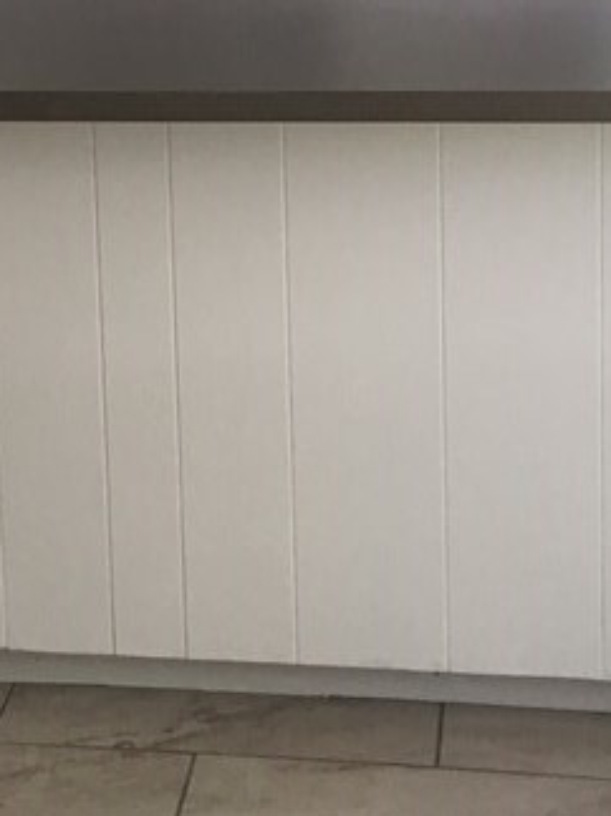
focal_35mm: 92
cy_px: -20
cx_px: 136
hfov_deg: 16.0
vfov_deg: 20.6
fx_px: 2167
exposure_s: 1/30
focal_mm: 4.15
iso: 32
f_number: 2.2
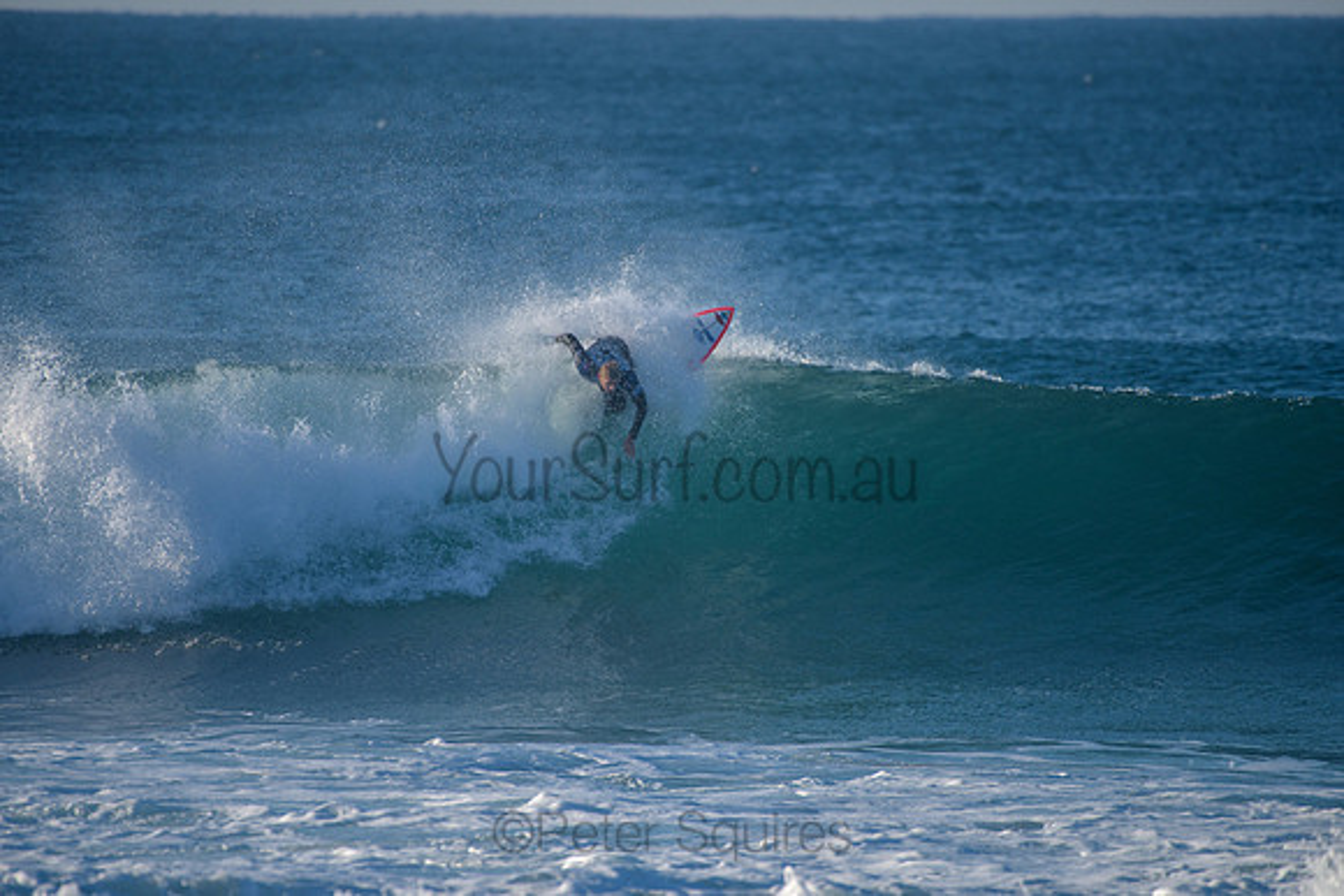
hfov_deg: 3.8
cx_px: 674
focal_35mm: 540
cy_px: 427
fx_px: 20152
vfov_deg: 2.5
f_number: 5.6
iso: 280
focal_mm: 500
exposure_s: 1/2000
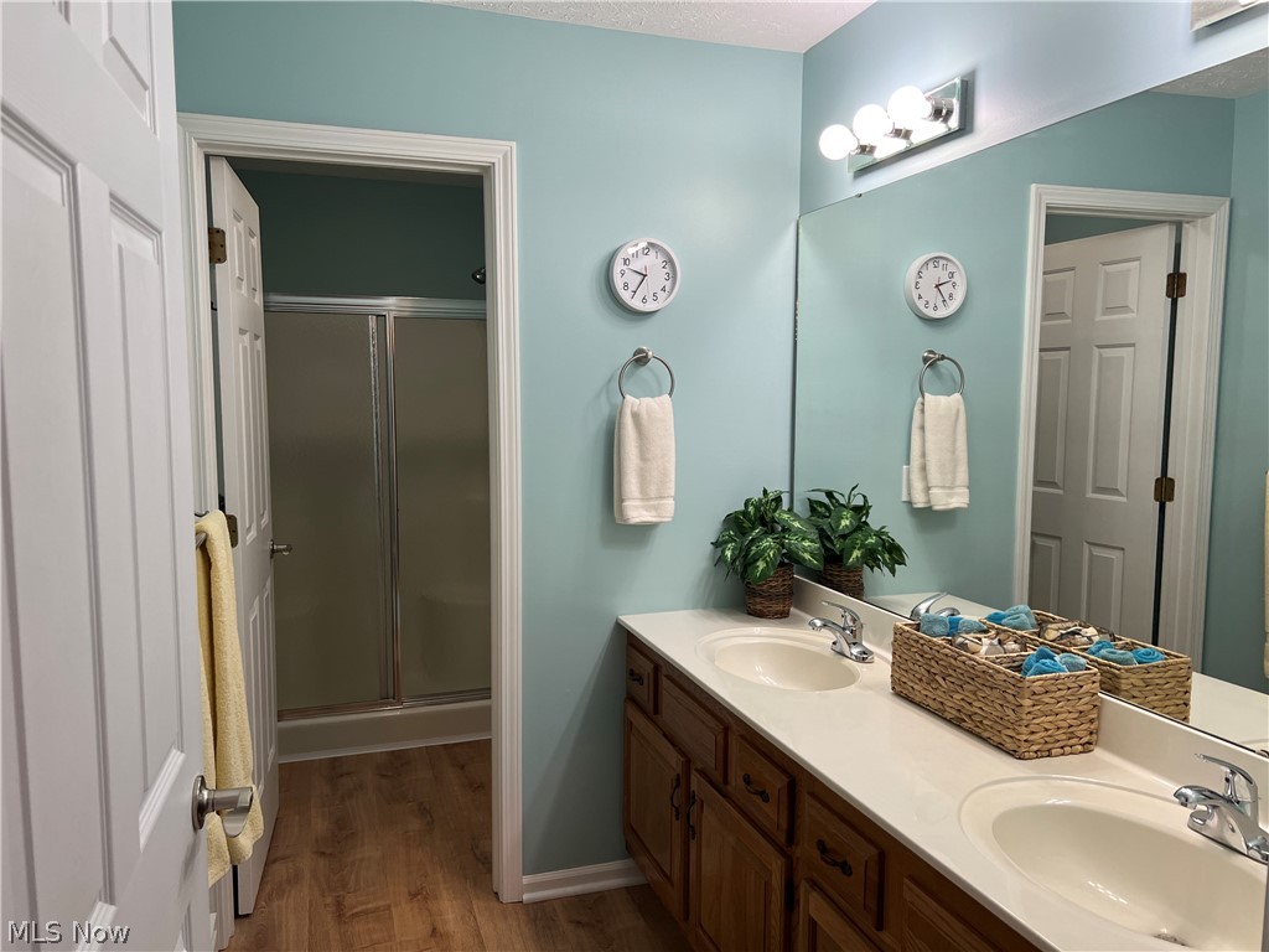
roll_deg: +0.5
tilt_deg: -6.3
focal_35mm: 26
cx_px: 634
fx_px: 953
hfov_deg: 67.3
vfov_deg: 53.1
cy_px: 476
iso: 125
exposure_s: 1/120
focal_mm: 5.7
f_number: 1.5
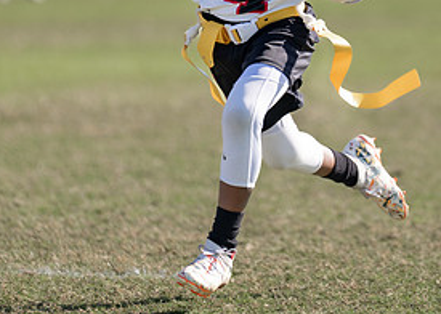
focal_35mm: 560
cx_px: 348
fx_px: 7009
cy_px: -49
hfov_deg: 3.6
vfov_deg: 2.6
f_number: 2.8
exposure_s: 1/1250
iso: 100
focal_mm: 200
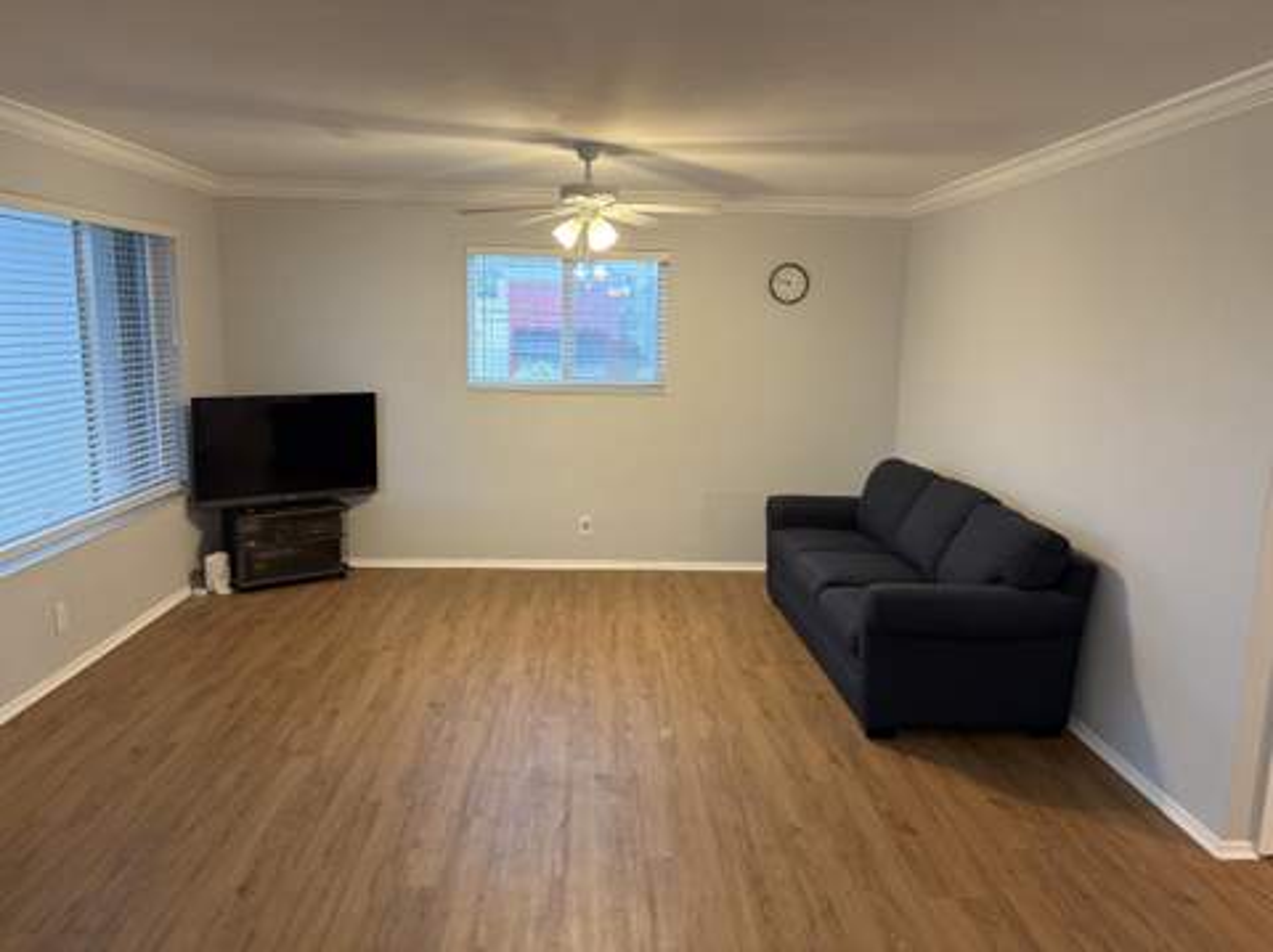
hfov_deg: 67.4
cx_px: 636
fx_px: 955
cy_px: 476
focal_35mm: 26
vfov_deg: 53.0
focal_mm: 5.96
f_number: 1.6
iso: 200
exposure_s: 1/60
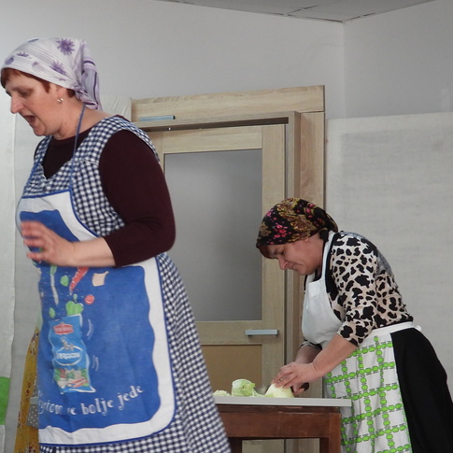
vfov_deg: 10.6
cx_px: 63
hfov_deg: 10.6
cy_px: 310
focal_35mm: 164
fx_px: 2428
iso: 180
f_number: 3.5
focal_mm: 13.5
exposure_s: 1/60
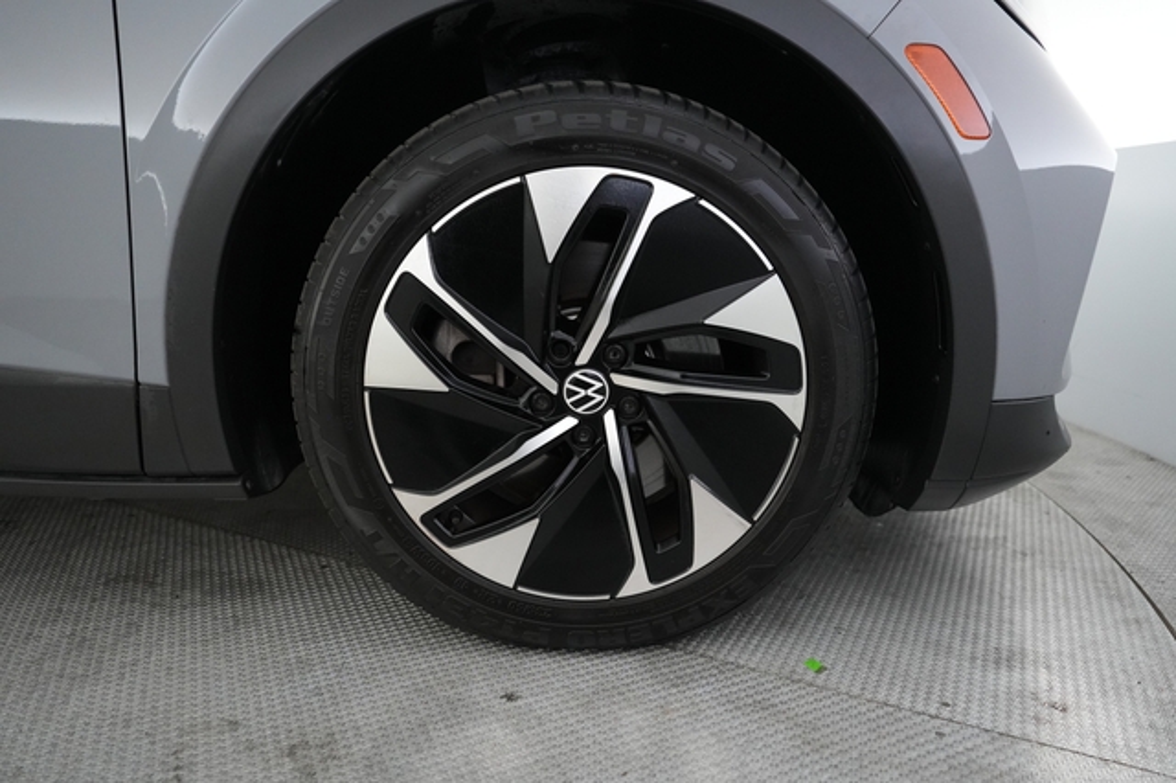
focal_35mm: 24
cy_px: 392
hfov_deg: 73.8
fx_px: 784
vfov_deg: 53.1
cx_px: 588
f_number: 2.8
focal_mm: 24
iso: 5000
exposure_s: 1/160
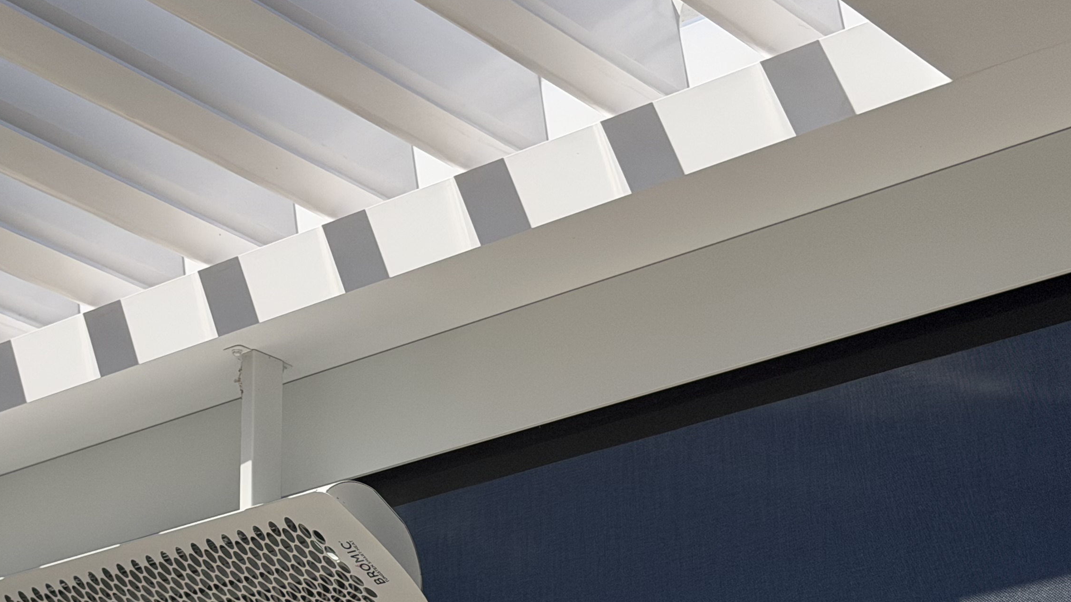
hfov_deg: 22.8
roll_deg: +0.3
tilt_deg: +19.2
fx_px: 2641
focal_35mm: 93
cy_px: 443
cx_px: 297
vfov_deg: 13.0
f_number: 1.78
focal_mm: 6.76
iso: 64
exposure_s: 1/5587
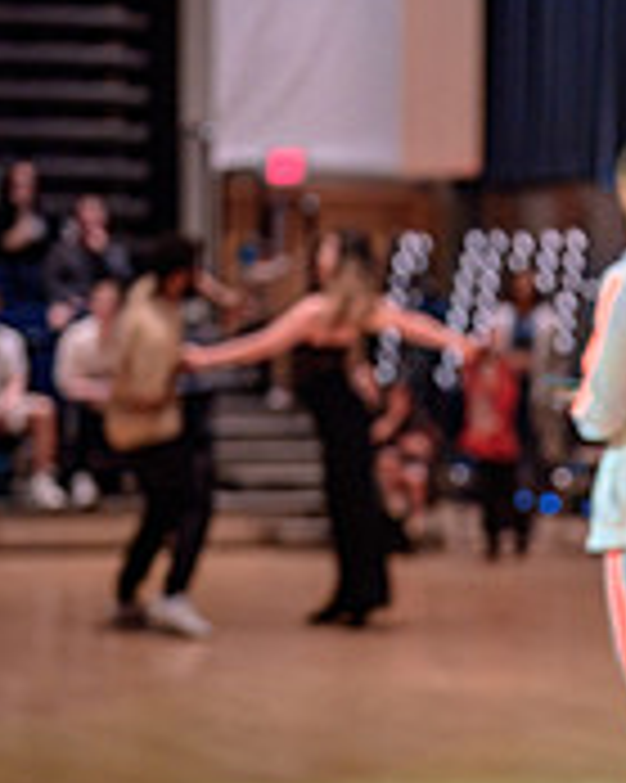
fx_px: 4265
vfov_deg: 10.5
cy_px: 587
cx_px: 957
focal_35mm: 184
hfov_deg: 8.2
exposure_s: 1/250
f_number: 1.4
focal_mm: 50
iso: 1250
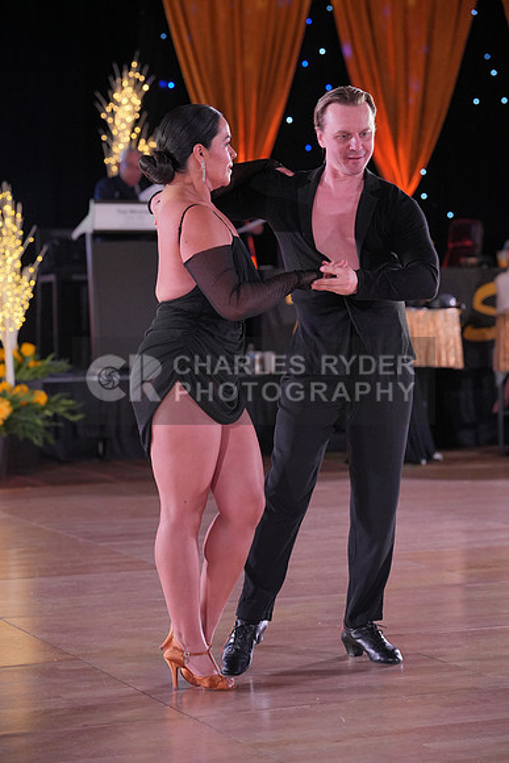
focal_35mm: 94
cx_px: 254
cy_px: 382
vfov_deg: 21.7
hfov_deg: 14.6
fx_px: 1992
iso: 2000
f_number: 4
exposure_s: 1/400
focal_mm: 94
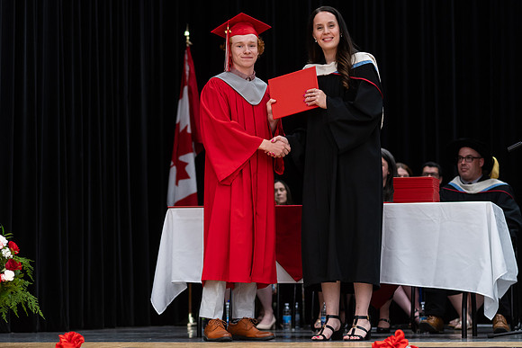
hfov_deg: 18.2
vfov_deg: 12.2
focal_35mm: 112
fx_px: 1627
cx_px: 238
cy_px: 192
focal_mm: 85
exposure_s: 1/200
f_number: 2.8
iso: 1000
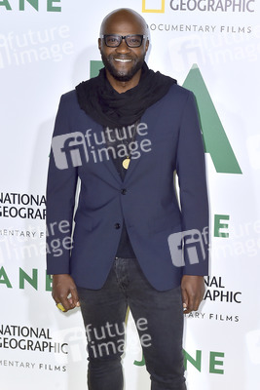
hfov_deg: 20.6
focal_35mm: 66
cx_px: 130
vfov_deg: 30.5
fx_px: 714
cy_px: 195
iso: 500
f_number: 6.3
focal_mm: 66
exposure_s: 1/320
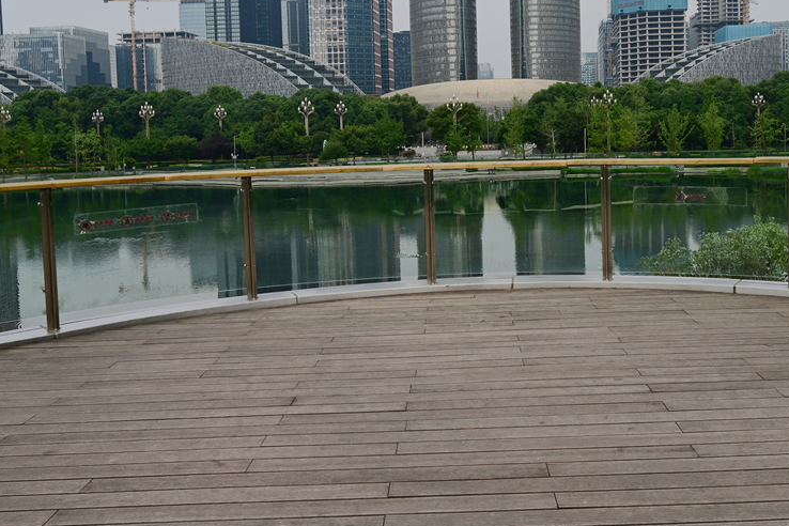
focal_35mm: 39
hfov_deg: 49.3
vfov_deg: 33.9
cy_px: 173
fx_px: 855
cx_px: 469
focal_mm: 24
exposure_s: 1/125
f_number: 8
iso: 100
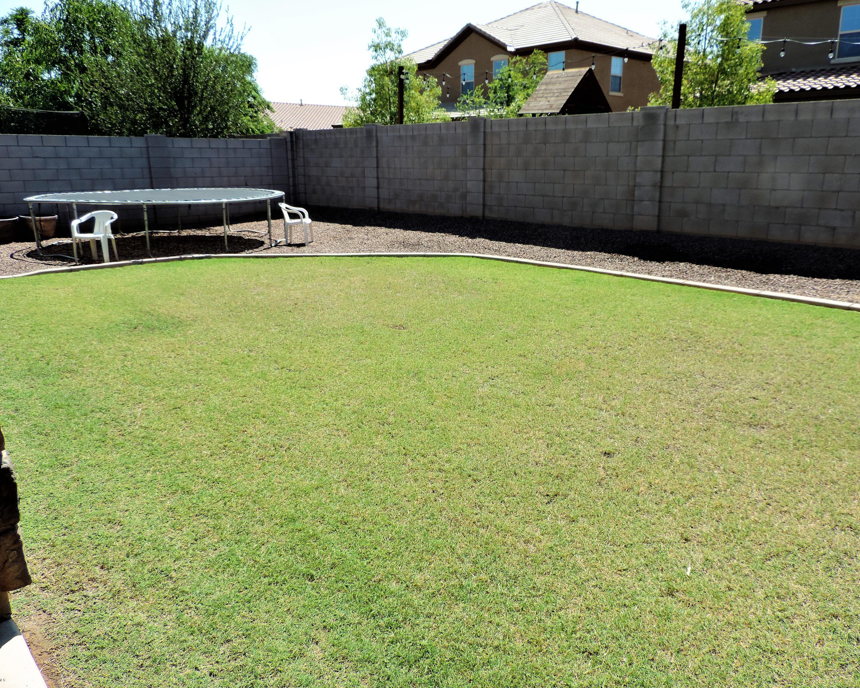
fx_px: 662
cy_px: 344
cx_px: 458
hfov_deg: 66.0
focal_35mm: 26
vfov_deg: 54.9
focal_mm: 4.3
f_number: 3
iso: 80
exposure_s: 1/640
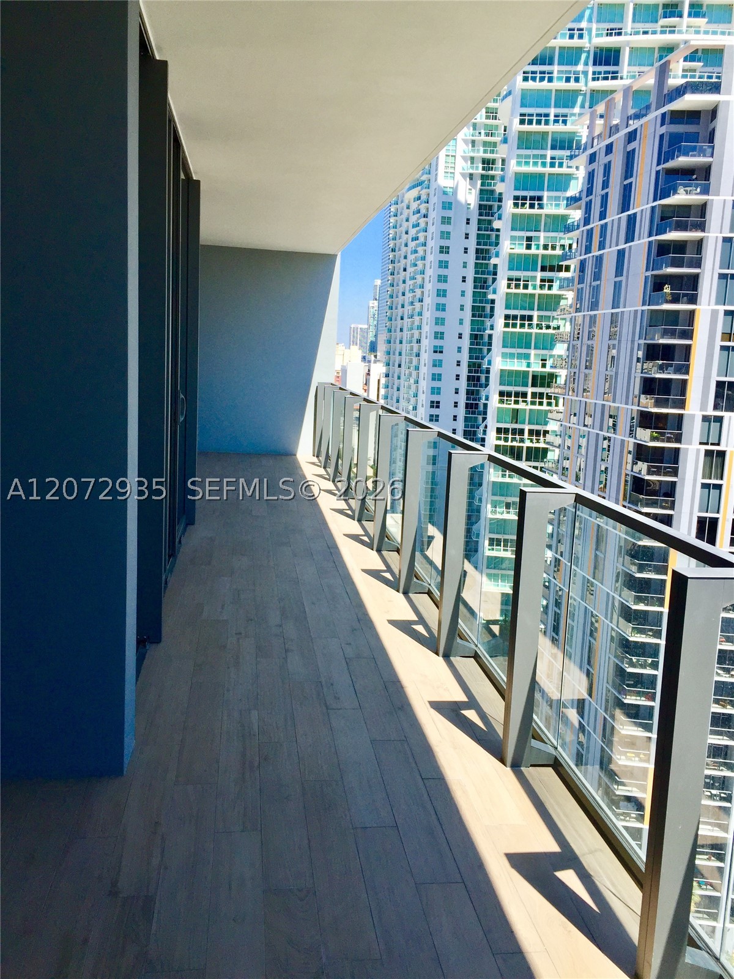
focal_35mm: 29
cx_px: 367
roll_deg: -2.7
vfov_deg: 61.7
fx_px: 820
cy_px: 490
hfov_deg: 48.2
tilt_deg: -7.9
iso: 32
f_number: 2.2
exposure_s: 1/1364
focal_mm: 4.15
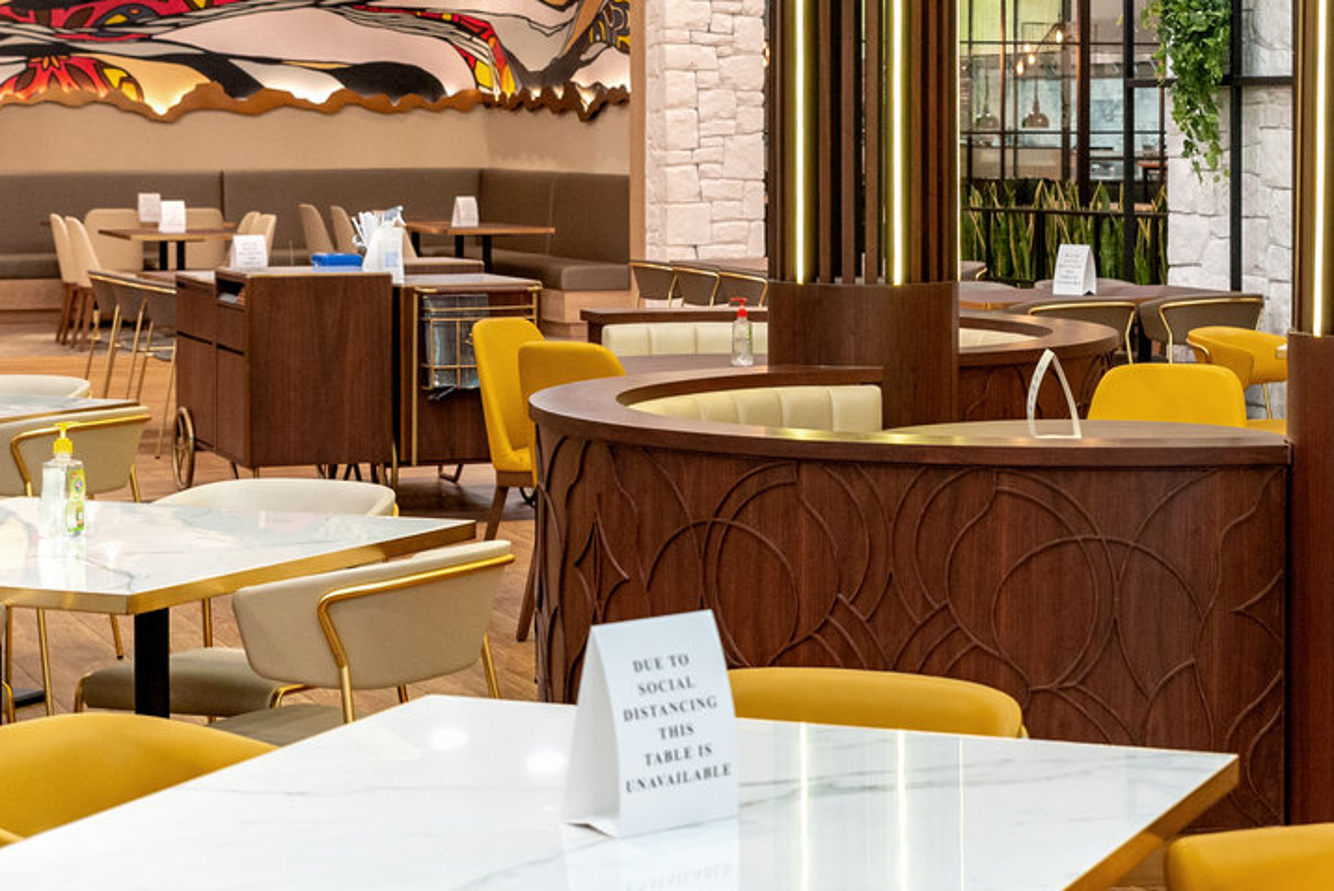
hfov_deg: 24.1
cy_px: 237
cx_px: 863
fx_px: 3114
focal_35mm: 84
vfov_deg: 16.2
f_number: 5.6
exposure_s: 1/80
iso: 500
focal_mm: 40
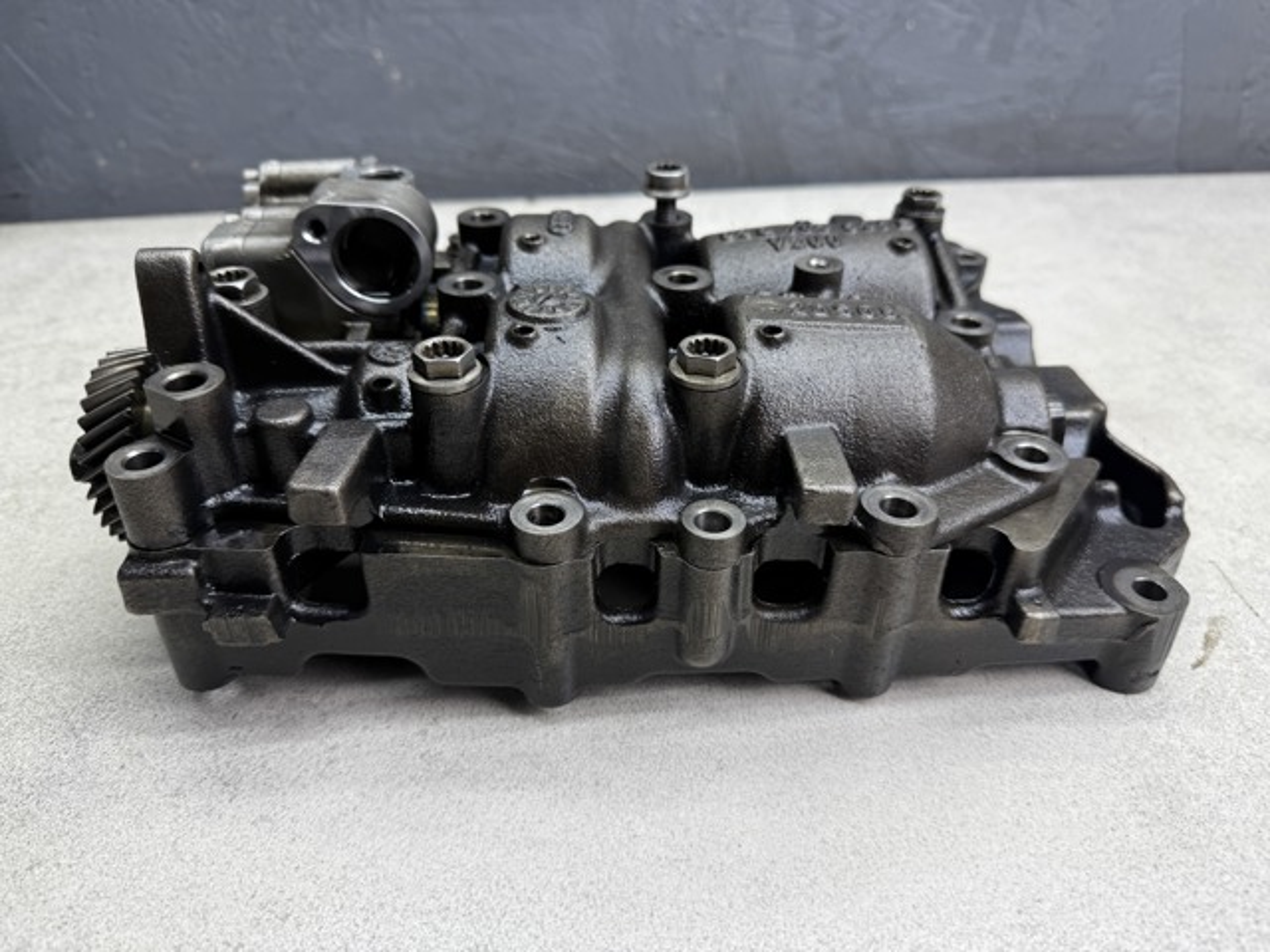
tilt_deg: -35.6
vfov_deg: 56.8
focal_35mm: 24
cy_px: 476
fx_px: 881
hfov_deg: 71.6
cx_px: 635
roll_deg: +2.8
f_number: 1.78
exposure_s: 1/121
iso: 50
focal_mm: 6.76
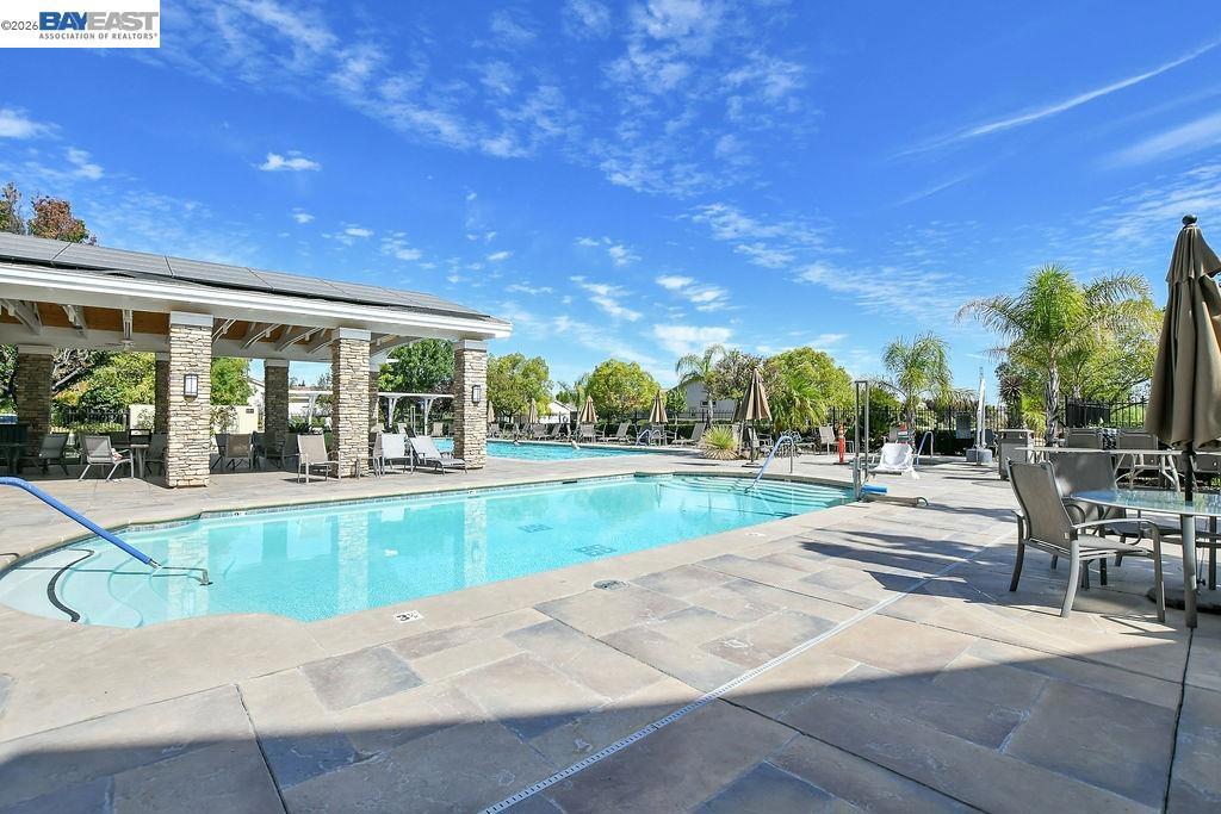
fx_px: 509
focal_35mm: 15
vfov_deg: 77.3
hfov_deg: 100.4
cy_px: 407
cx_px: 610
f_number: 5.6
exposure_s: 1/5000
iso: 1250
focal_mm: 10
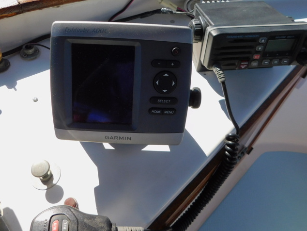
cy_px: 94
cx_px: 135
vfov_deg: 48.0
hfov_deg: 61.4
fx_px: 257
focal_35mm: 29
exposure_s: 1/1000
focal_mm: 4
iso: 125
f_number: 3
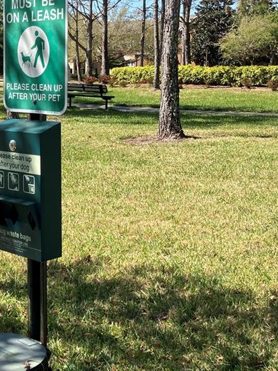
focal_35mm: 61
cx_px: 25
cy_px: 108
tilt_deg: -2.2
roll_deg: +0.1
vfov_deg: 31.3
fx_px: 653
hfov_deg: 23.4
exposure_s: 1/1056
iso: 32
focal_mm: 3.99
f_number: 1.8
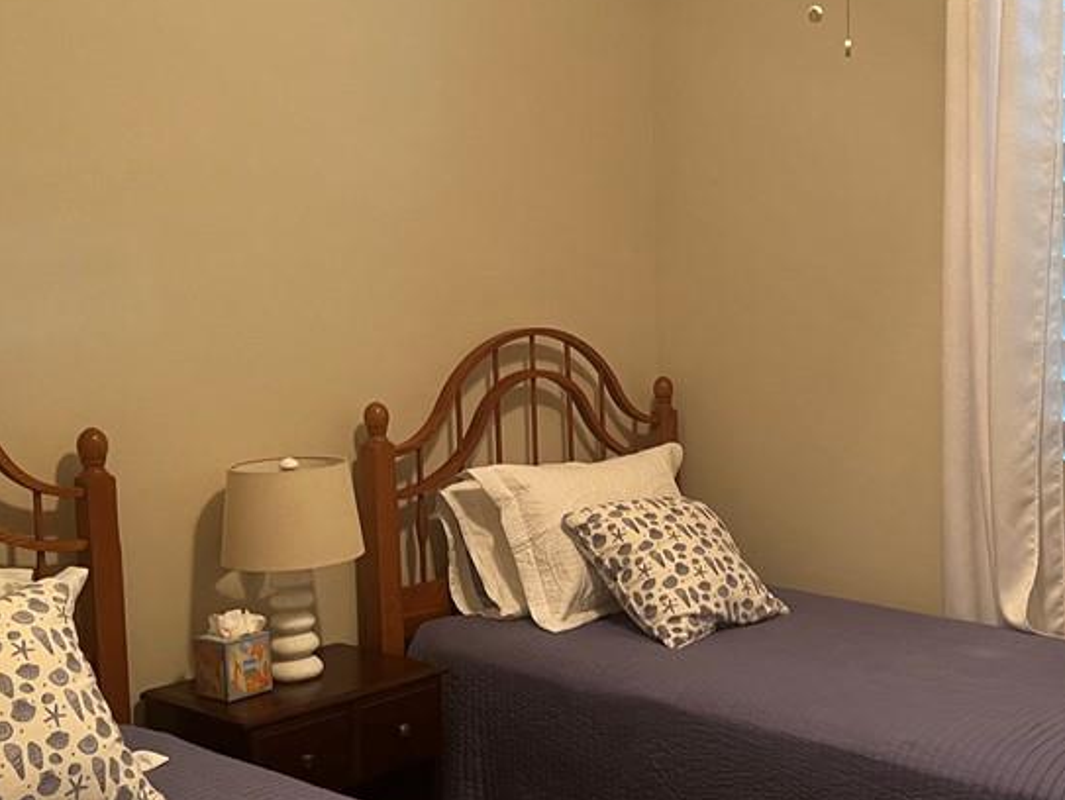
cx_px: 843
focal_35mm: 49
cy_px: 410
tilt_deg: -7.4
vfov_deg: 29.7
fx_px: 1509
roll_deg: +0.0
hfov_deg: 37.6
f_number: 1.5
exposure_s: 1/60
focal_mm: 5.7
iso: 200
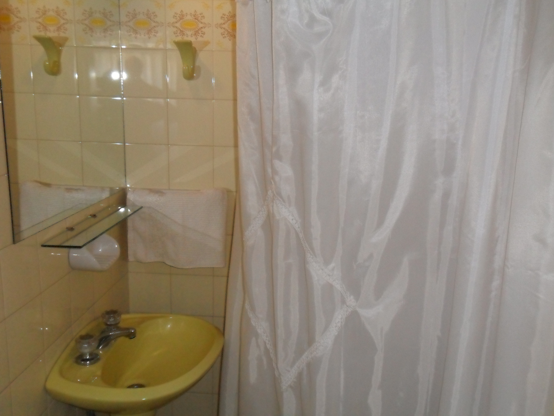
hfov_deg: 56.8
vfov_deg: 44.2
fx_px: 512
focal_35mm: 32
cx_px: 277
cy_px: 208
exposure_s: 1/45
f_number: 3.7
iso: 400
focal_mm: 5.7
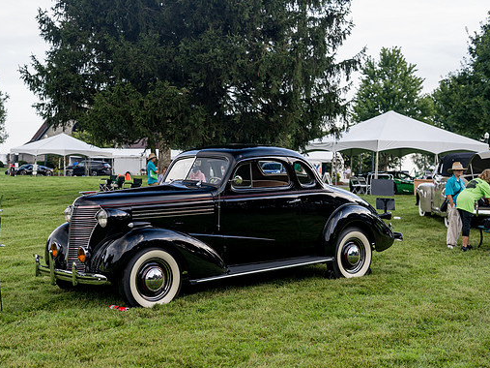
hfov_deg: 34.9
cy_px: 186
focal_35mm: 55
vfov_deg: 26.5
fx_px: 778
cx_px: 223
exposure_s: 1/100
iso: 250
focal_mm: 50
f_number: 4
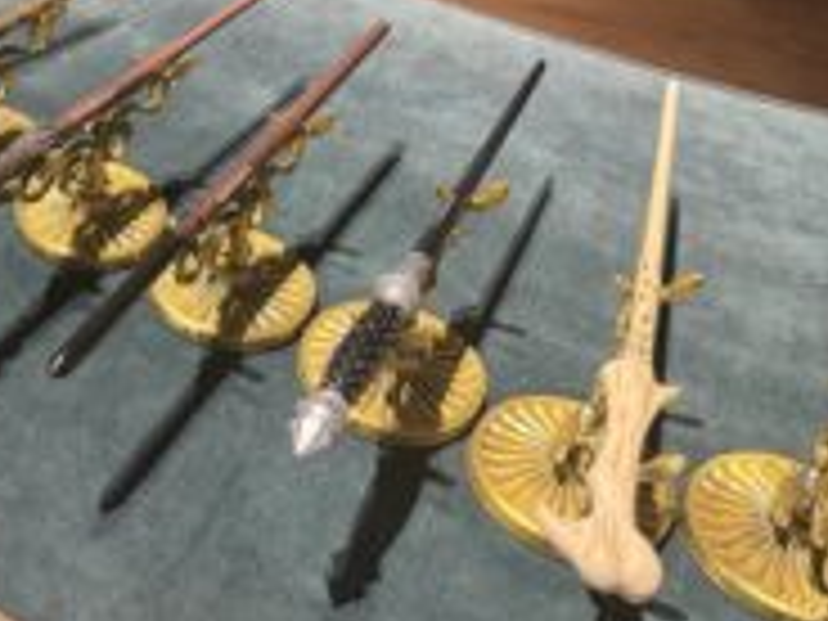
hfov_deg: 36.8
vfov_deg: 30.6
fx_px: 1124
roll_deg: -0.6
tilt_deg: -40.1
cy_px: 194
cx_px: 22
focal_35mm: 47
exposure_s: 1/57
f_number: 1.78
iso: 320
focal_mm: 6.76
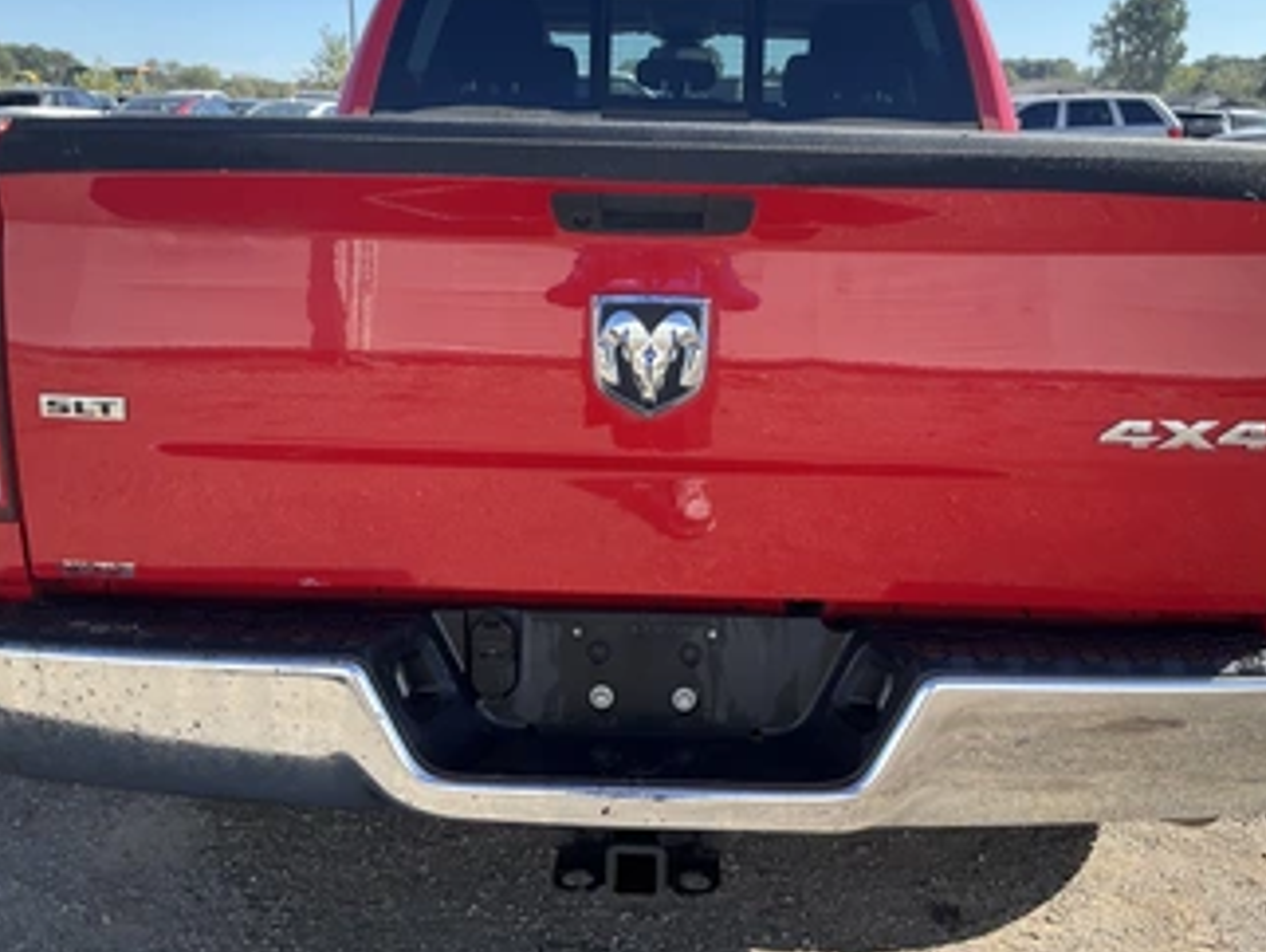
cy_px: 389
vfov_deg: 39.6
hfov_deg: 51.3
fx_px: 1318
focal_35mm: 36
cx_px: 653
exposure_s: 1/545
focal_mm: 3
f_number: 1.8
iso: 25
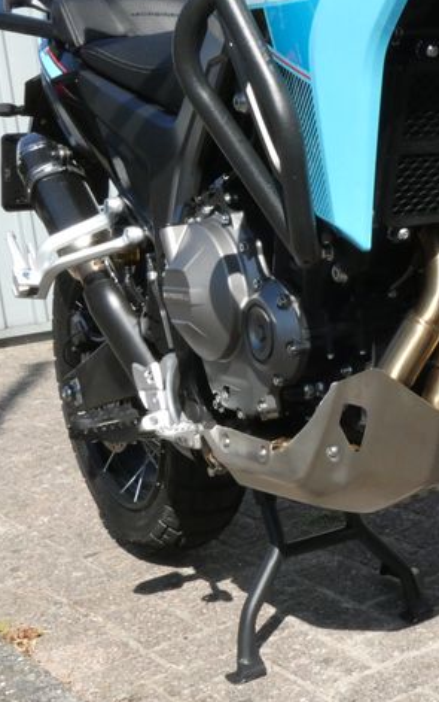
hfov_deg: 21.1
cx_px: 467
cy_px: 349
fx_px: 1128
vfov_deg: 34.5
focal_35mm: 59
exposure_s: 1/1000
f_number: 8
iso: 800
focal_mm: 7.3
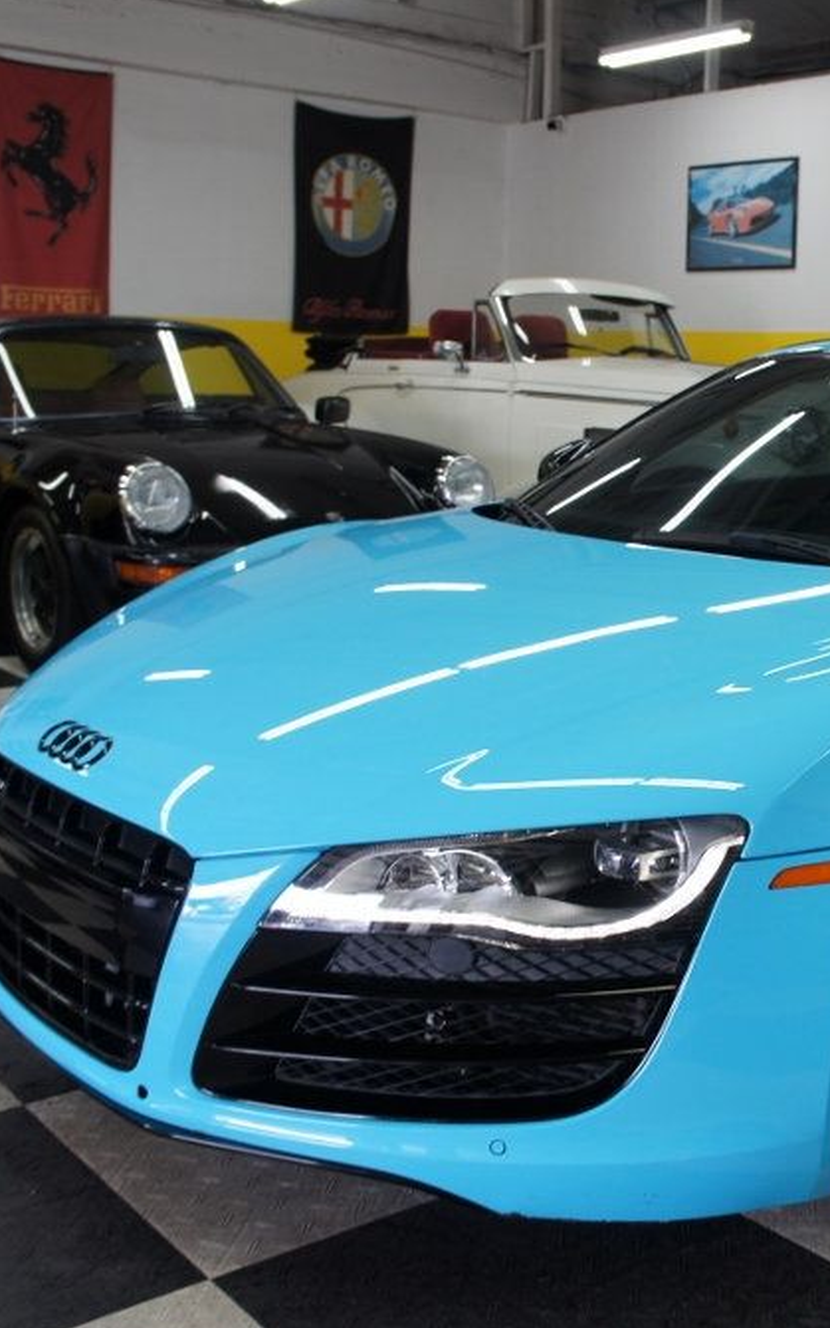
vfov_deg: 47.2
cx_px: 786
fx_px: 1519
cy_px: 663
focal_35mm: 42
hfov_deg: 29.0
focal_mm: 18
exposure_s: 1/40
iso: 200
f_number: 4.5
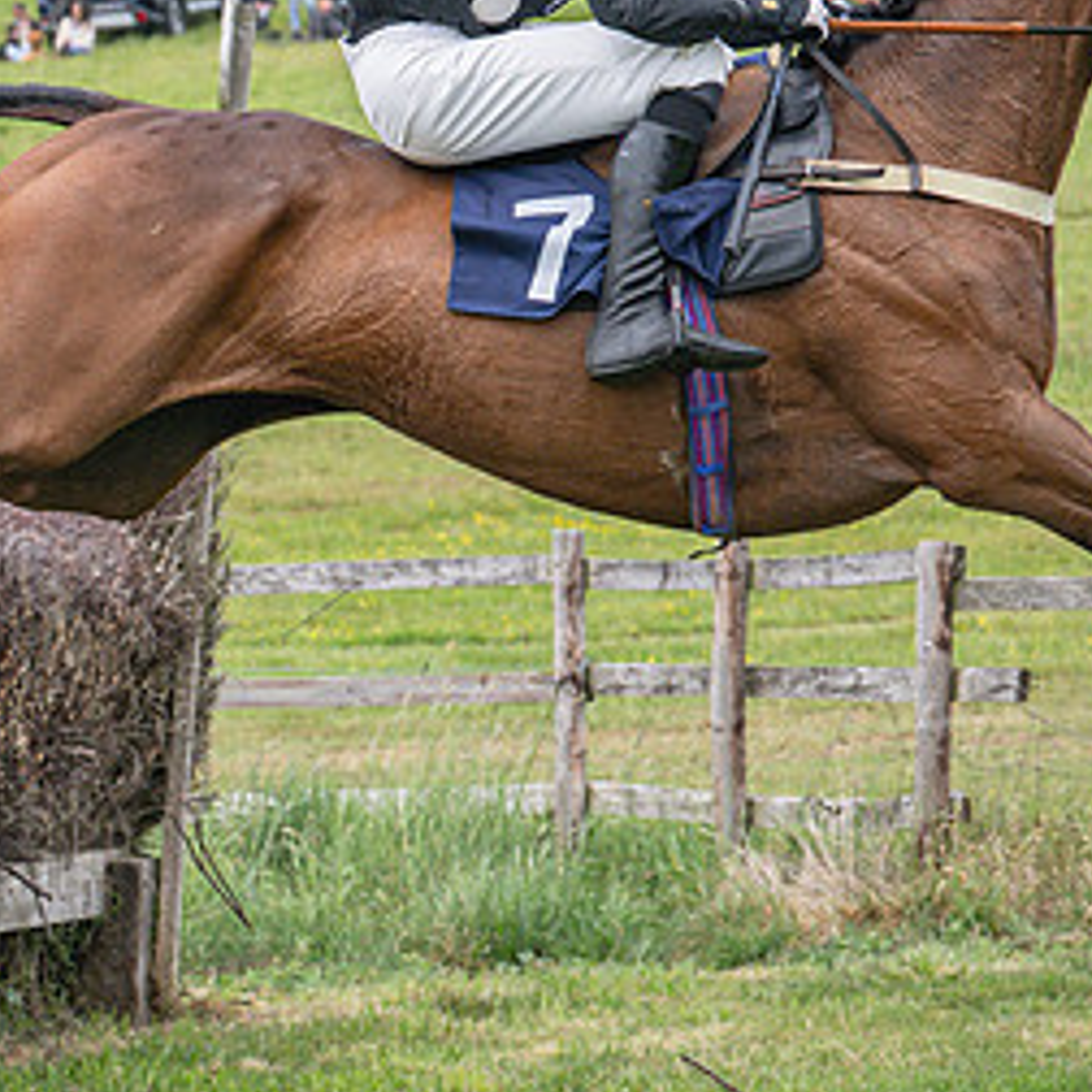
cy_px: 417
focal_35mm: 243
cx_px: 710
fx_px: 8673
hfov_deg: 7.2
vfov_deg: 7.2
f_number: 5
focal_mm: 70
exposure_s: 1/1600
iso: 400
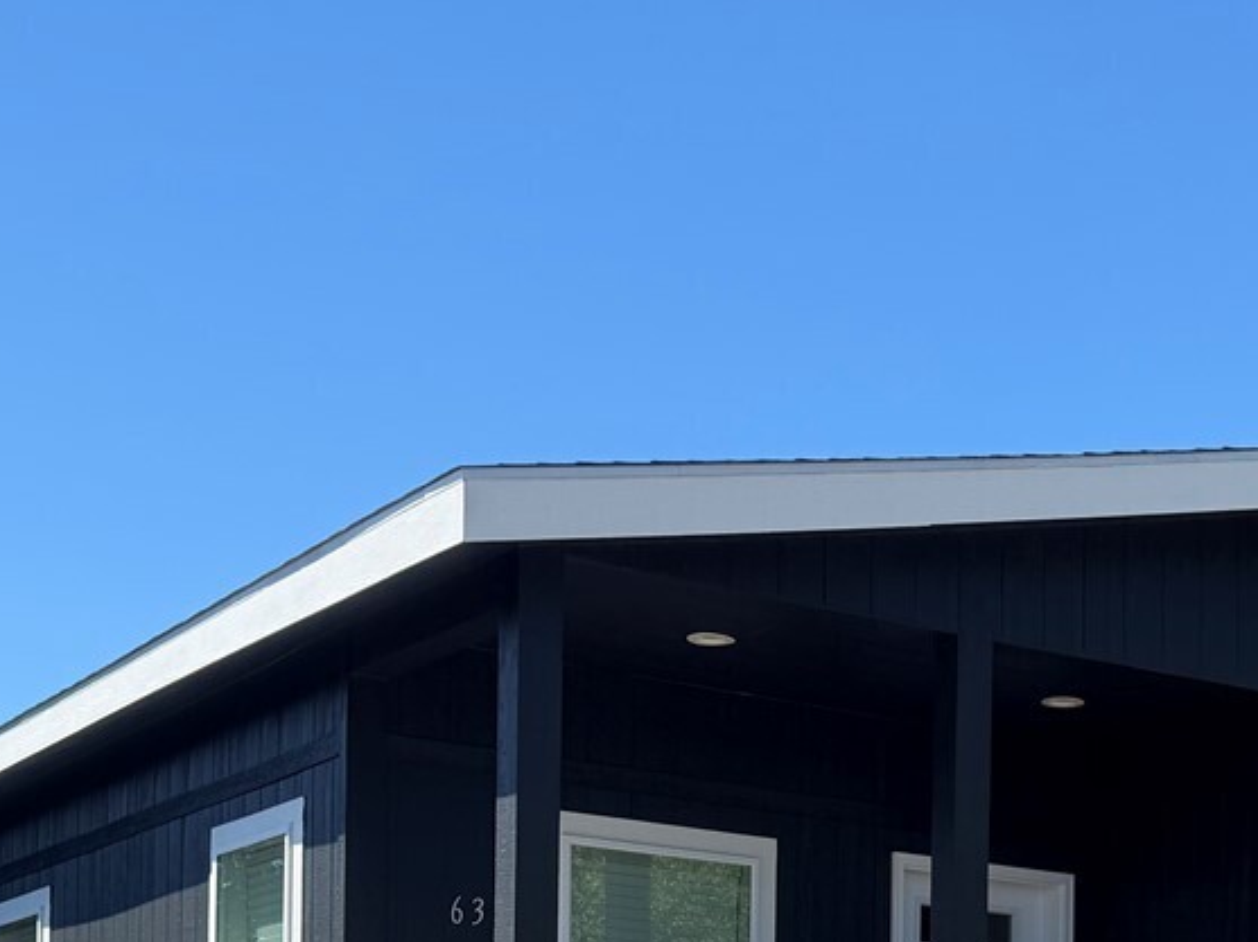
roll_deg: -1.8
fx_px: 2506
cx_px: 1012
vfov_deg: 19.7
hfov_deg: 27.6
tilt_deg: +0.5
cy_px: 1190
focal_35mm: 69
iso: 80
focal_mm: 6.76
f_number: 1.78
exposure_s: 1/2525
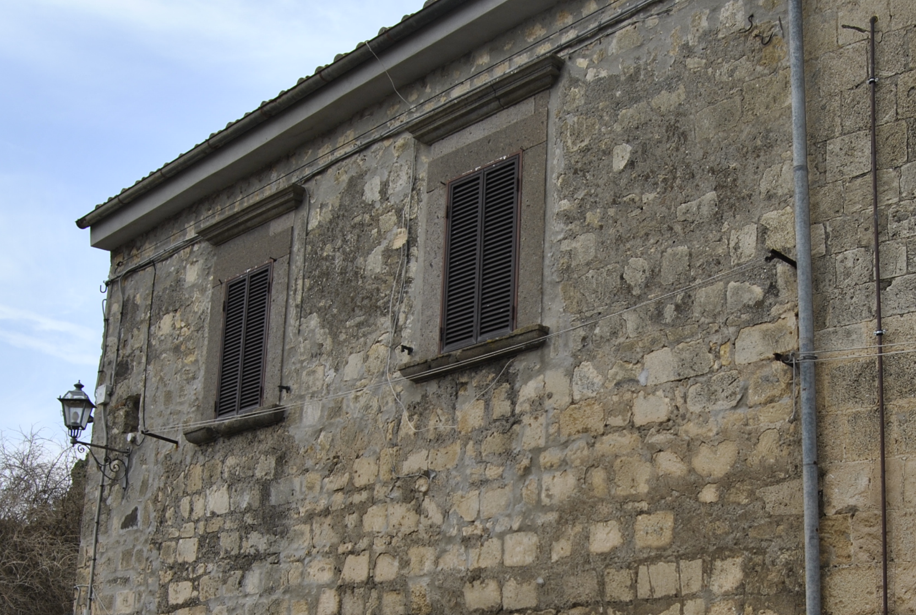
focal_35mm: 47
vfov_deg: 28.0
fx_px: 1198
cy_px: 517
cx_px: 584
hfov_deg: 41.5
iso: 100
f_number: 6.3
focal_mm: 18
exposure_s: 1/160
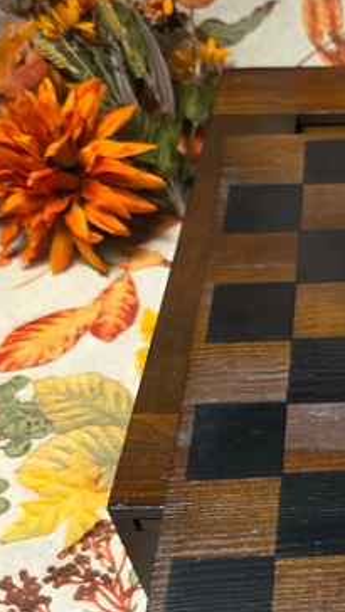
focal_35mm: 62
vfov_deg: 33.7
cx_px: 446
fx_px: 1007
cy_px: 374
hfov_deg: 18.2
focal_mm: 6.3
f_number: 1.7
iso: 400
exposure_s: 1/120
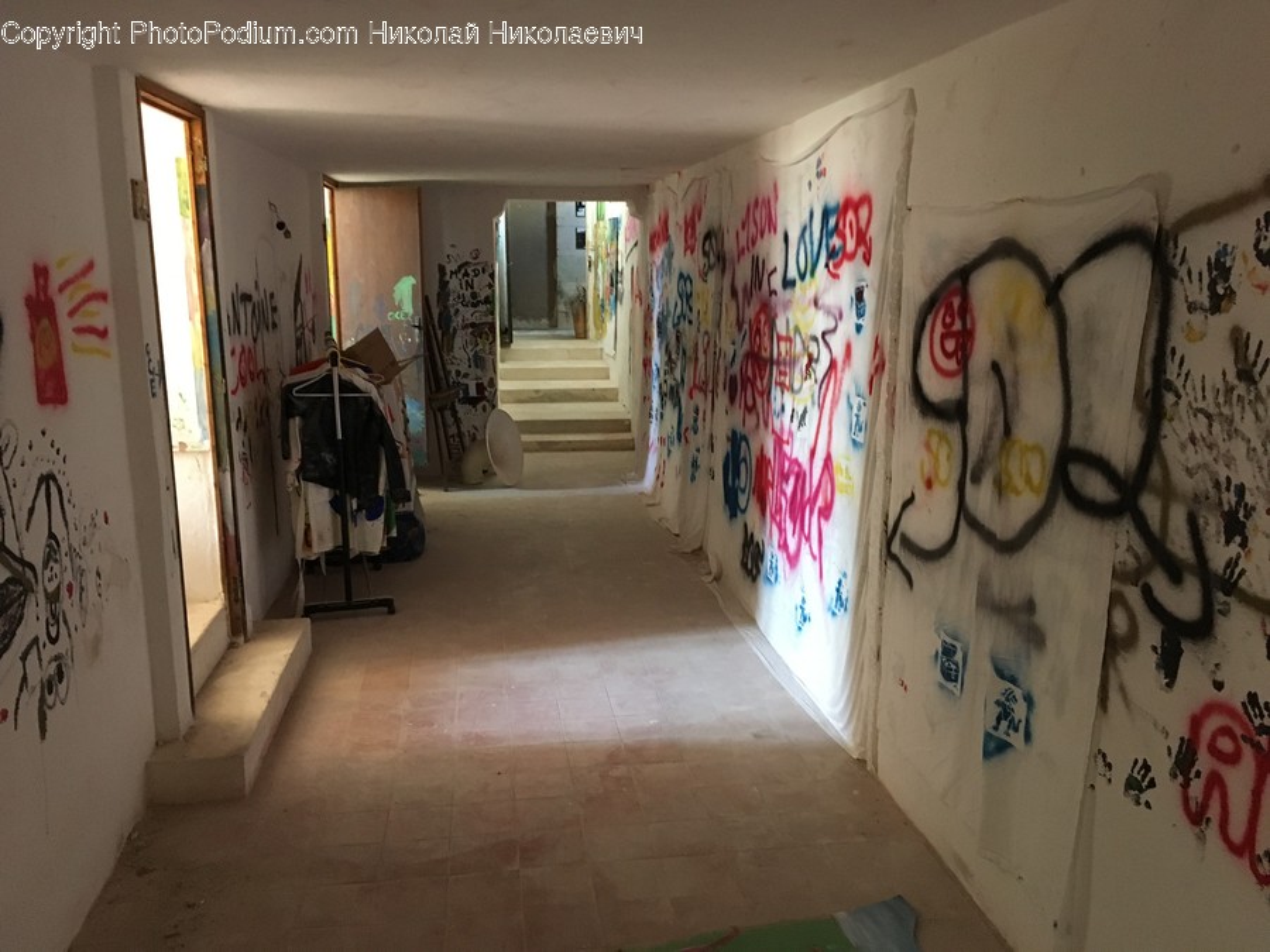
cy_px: 476
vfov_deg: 48.2
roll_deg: +0.2
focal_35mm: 29
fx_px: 1064
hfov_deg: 61.7
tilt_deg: -10.1
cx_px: 635
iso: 200
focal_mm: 4.15
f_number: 2.2
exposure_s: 1/17
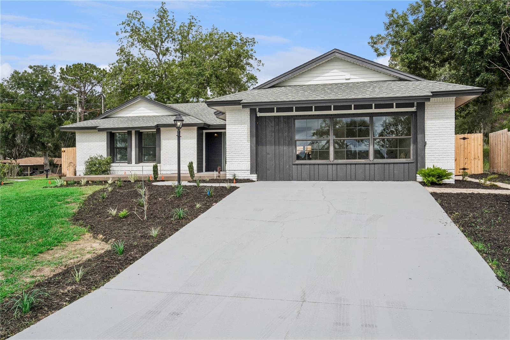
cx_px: 255
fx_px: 411
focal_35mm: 29
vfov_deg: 44.9
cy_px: 170
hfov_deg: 63.7
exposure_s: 1/800
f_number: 9
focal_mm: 29
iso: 400
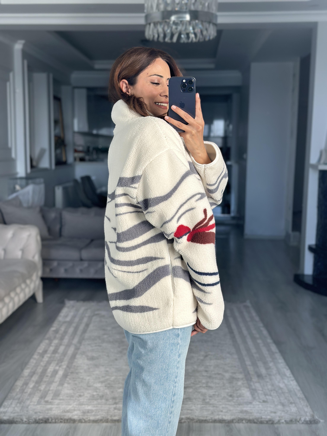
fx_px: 605
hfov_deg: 30.3
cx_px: 164
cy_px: 218
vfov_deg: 39.7
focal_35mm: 48
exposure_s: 1/290
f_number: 1.78
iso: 80
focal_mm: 6.86
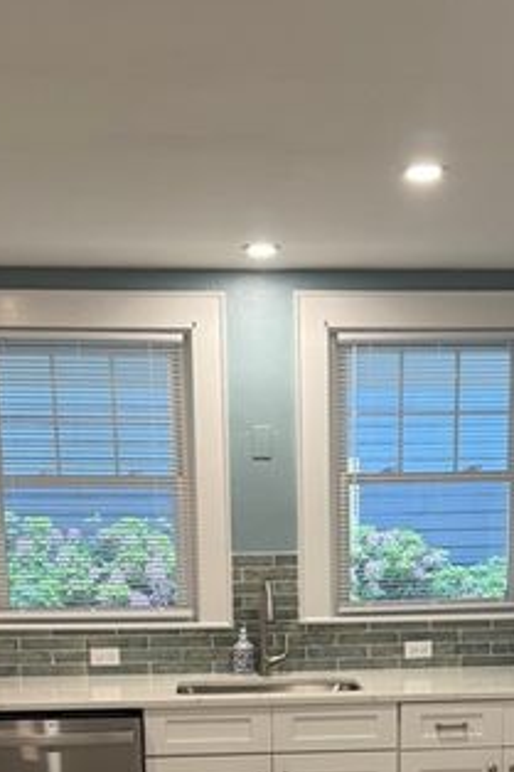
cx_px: 310
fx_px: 1136
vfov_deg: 34.9
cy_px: 727
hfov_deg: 25.4
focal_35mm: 53
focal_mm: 6.76
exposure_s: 1/120
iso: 200
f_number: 1.78
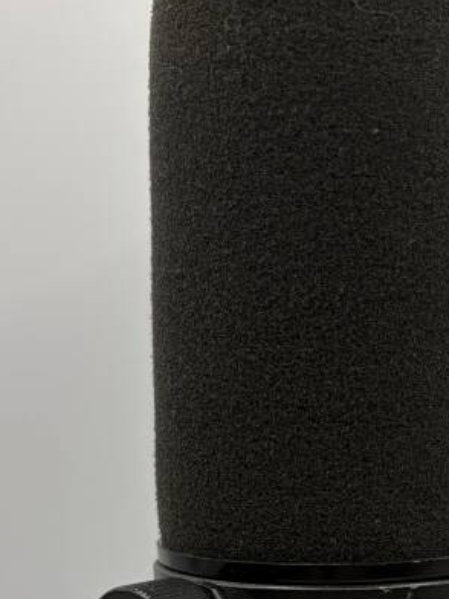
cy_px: 630
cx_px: 372
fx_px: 1262
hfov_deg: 19.9
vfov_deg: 25.1
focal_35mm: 73
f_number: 1.6
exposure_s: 1/120
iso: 64
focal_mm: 5.96
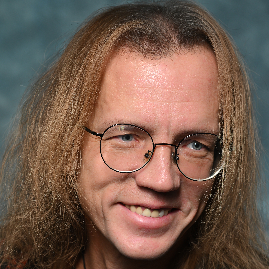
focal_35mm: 154
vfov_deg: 11.3
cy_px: 187
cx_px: 135
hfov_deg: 11.3
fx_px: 1354
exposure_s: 1/125
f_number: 5
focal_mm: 120
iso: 100
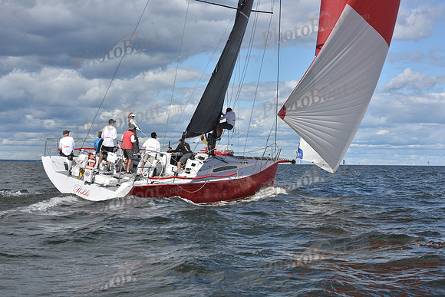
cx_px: 222
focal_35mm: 70
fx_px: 865
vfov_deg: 19.5
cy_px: 148
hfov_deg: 28.8
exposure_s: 1/640
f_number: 11
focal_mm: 70
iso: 250
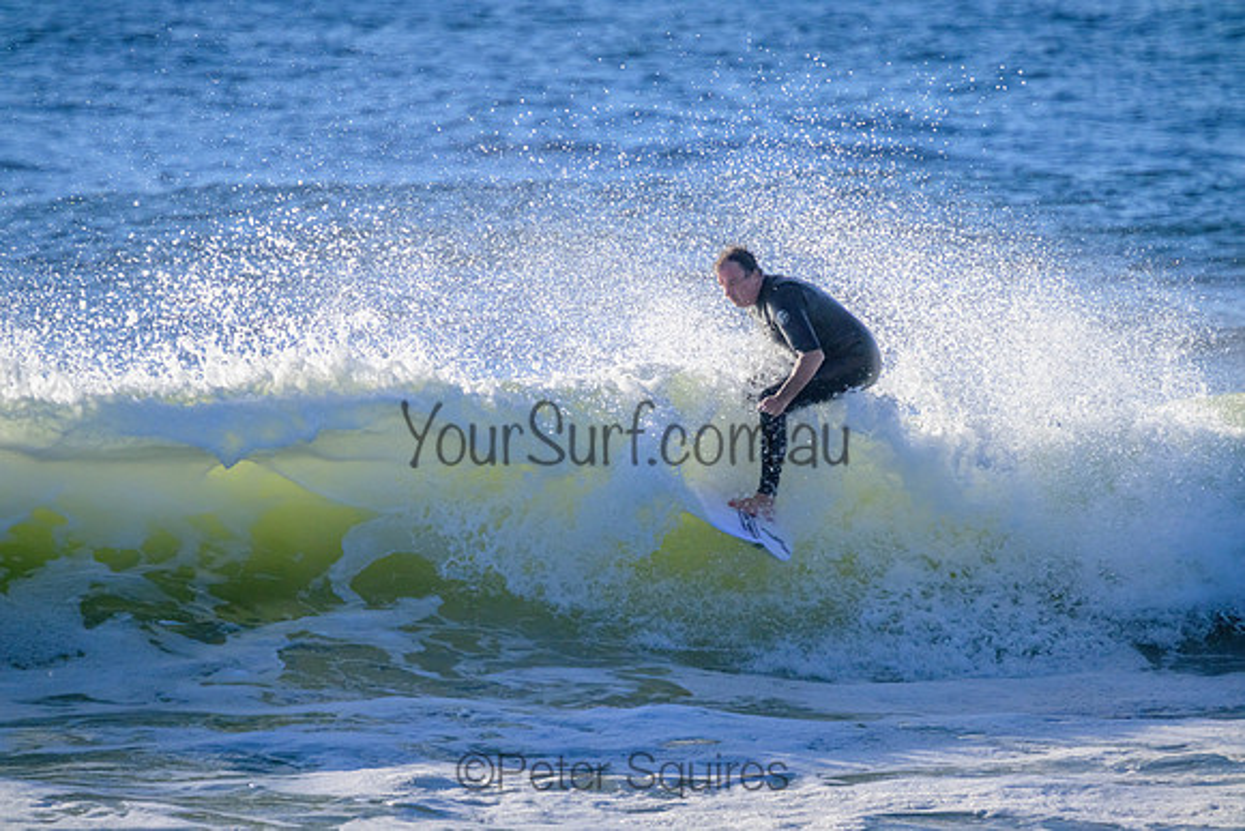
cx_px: 622
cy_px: 416
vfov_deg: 1.7
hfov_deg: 2.6
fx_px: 27672
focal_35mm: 800
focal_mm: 800
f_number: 11
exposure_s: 1/2000
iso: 1000
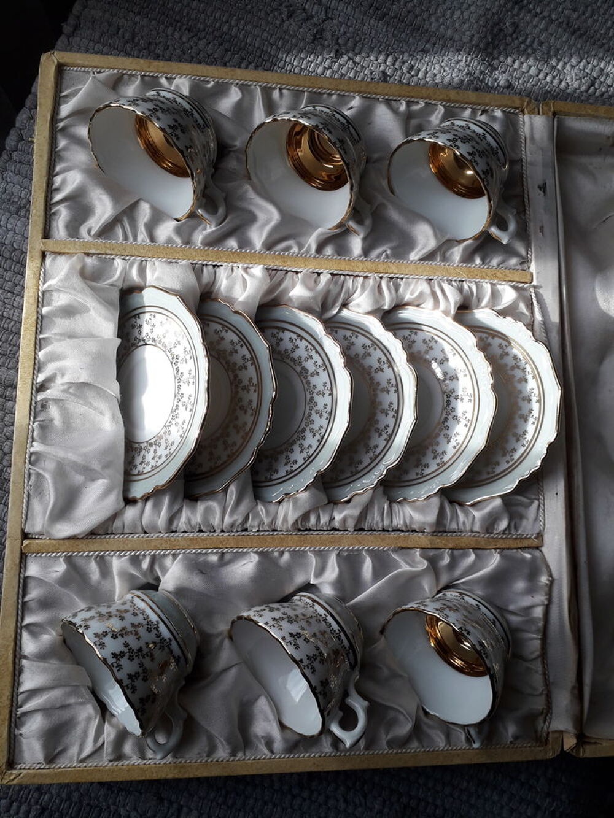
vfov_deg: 65.3
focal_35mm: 27
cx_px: 307
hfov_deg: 51.4
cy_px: 409
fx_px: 638
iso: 40
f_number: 1.9
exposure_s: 1/174
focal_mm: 3.6
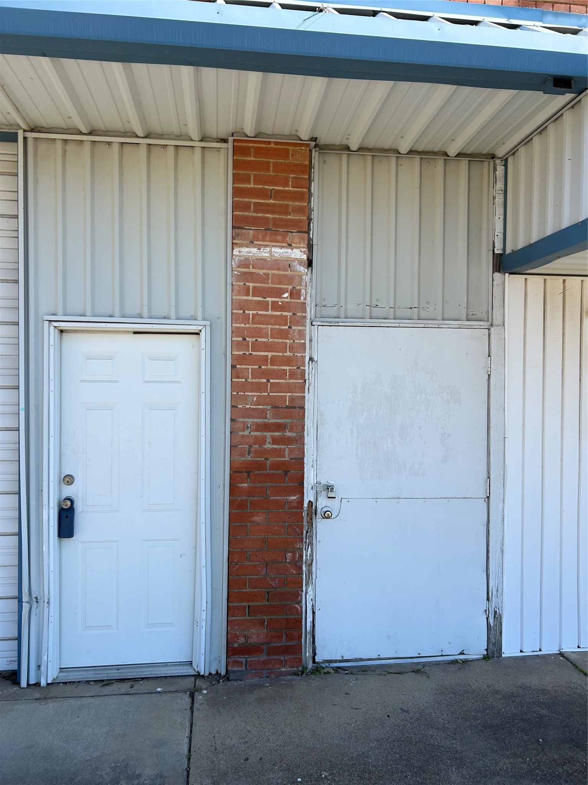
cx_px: 294
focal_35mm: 26
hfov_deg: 53.1
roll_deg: -0.4
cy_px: 392
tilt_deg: -0.7
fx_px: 589
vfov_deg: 67.3
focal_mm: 5.7
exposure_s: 1/1838
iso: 50
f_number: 1.5
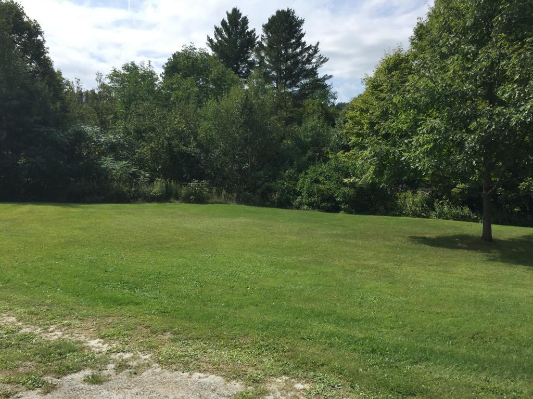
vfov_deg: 48.2
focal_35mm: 29
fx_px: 447
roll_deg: -1.0
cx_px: 266
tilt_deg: -6.7
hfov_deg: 61.7
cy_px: 200
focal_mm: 4.15
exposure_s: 1/2083
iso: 32
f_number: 2.2
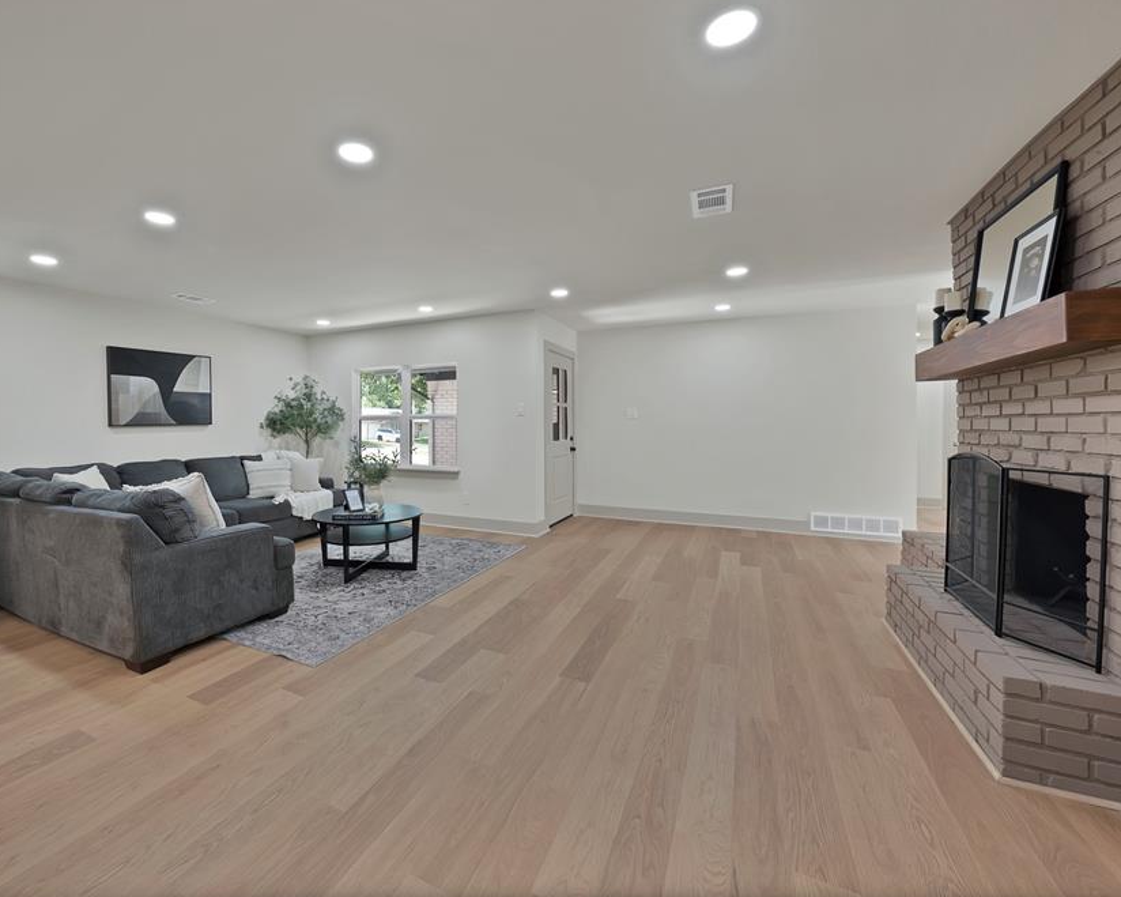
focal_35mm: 14
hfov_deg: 100.2
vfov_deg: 88.0
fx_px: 464
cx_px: 491
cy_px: 437
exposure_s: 1/6
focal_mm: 12
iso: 640
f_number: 9
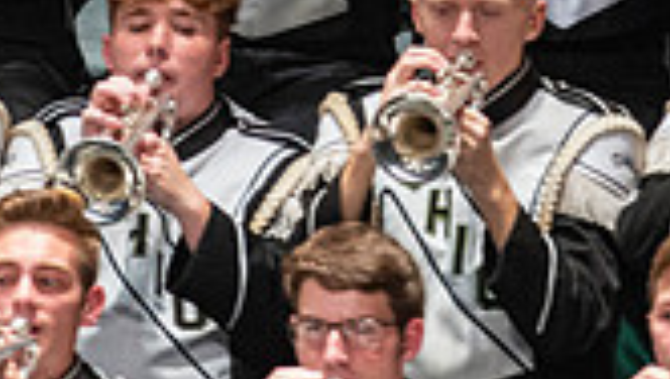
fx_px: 19485
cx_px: 529
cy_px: -226
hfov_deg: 2.0
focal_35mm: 1095
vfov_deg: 1.1
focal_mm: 300
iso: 5000
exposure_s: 1/400
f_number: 5.6
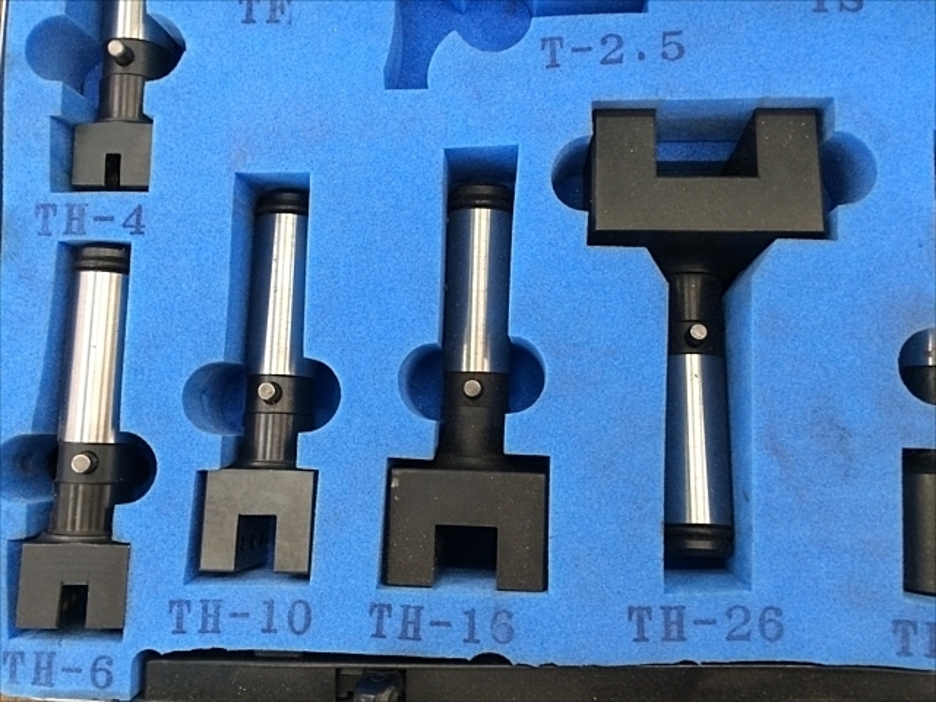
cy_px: 351
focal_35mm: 29
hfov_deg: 61.7
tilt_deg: -85.7
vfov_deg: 48.2
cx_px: 468
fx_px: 784
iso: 125
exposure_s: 1/30
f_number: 2.2
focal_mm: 4.15
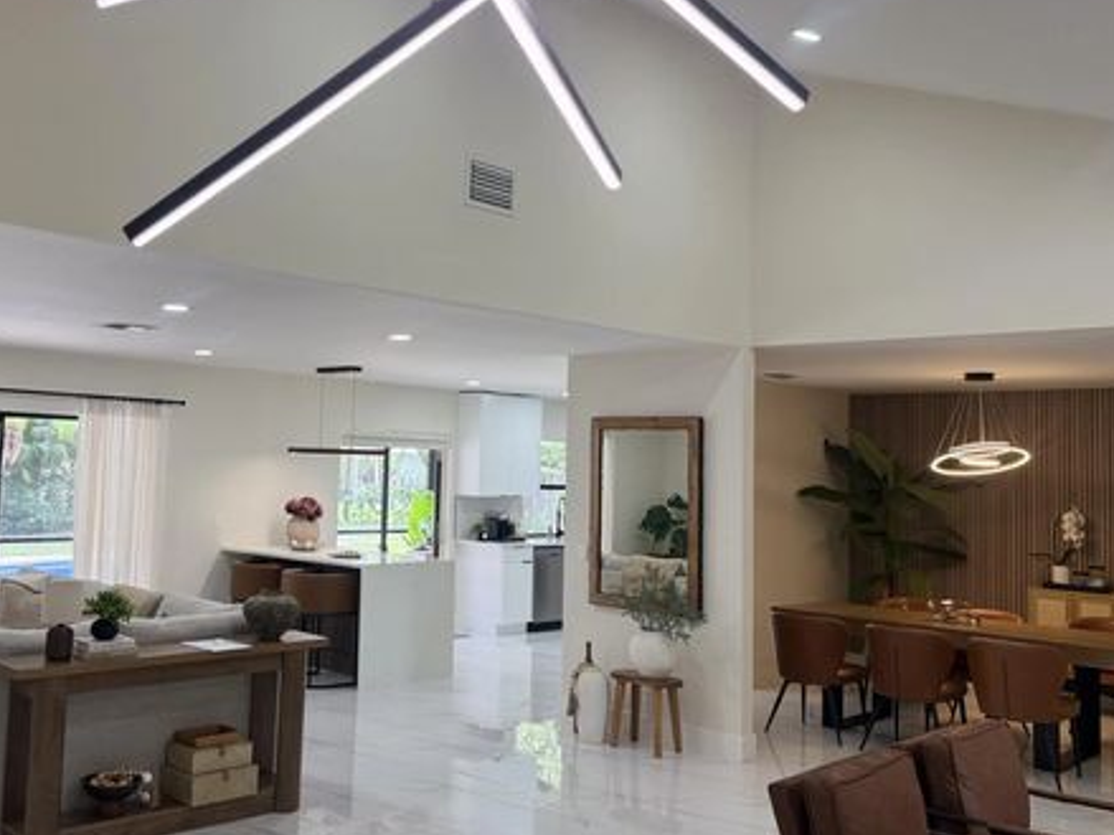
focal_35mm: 35
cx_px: 398
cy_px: 368
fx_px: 1126
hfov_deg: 51.9
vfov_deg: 40.6
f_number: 1.78
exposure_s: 1/234
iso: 125
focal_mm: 6.76
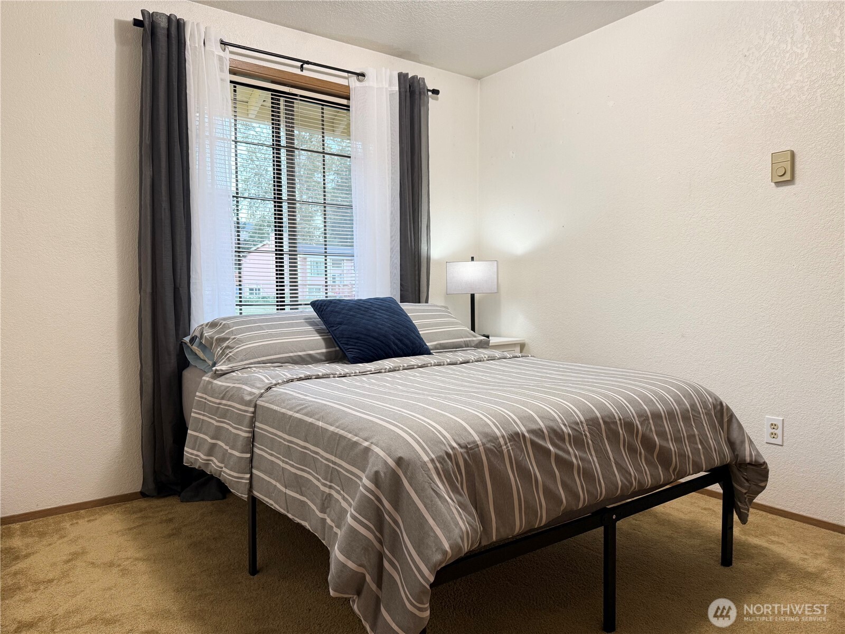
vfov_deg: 56.8
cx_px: 422
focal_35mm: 24
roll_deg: +0.4
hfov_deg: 71.6
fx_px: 586
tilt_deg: -2.2
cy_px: 317
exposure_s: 1/60
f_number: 1.78
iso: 125
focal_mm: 6.76
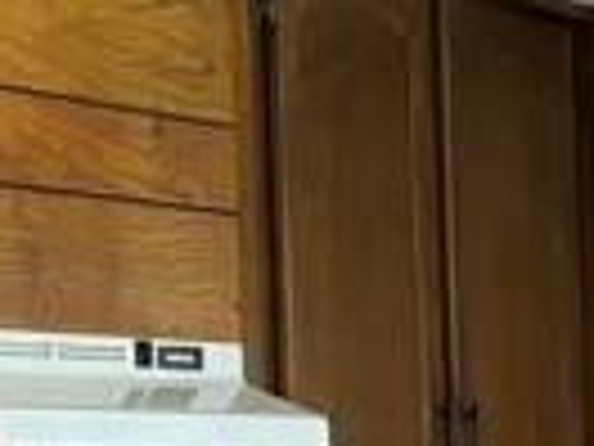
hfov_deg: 9.0
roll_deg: +0.4
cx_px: 1364
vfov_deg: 7.2
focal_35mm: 201
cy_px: 721
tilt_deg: -3.6
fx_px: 3449
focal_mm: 5.96
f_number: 1.6
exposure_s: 1/60
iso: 400
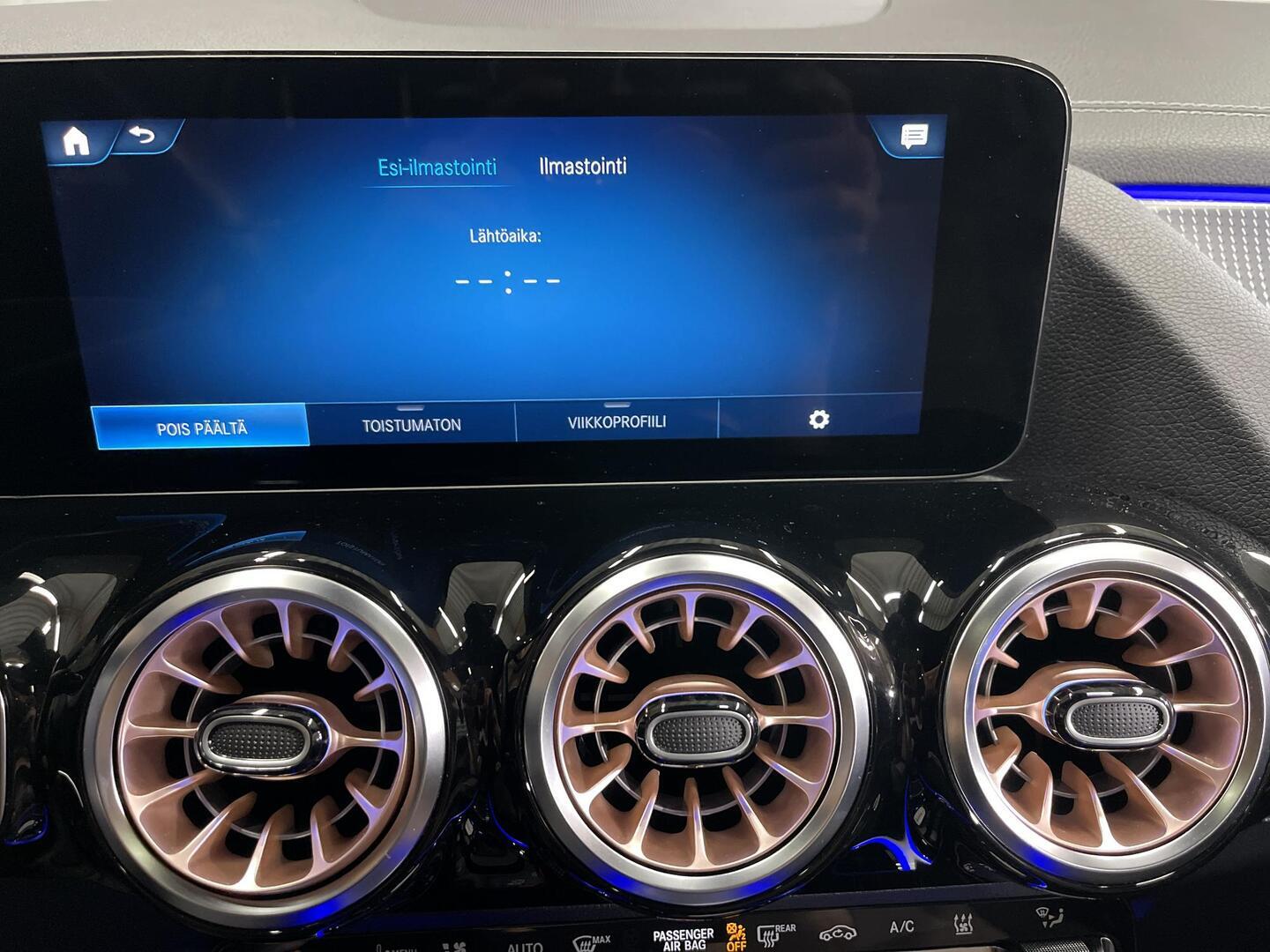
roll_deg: +0.6
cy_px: 476
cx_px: 635
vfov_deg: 53.1
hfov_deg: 67.3
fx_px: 954
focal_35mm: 26
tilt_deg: -24.2
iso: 500
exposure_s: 1/33
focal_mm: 5.1
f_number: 1.6
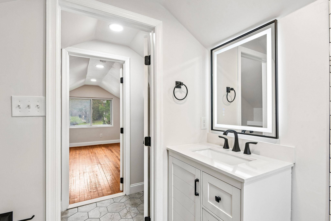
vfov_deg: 73.7
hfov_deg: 96.7
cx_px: 166
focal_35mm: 16
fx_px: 147
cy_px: 110
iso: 400
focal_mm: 16
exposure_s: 1/60
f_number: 8
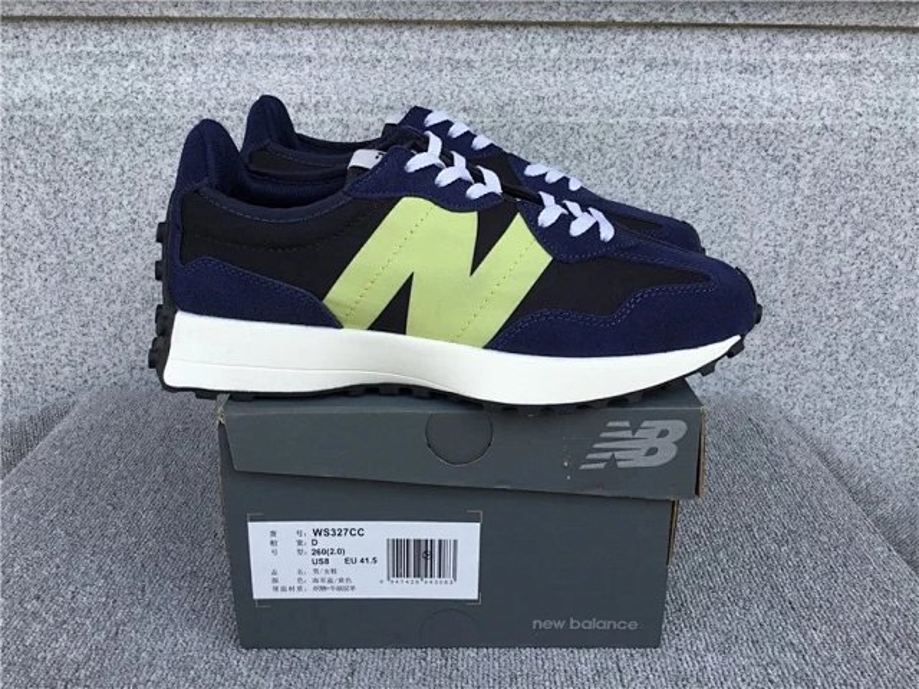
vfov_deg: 45.4
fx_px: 823
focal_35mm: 31
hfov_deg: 58.4
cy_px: 344
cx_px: 460
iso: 25
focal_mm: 3.3
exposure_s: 1/422
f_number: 2.4
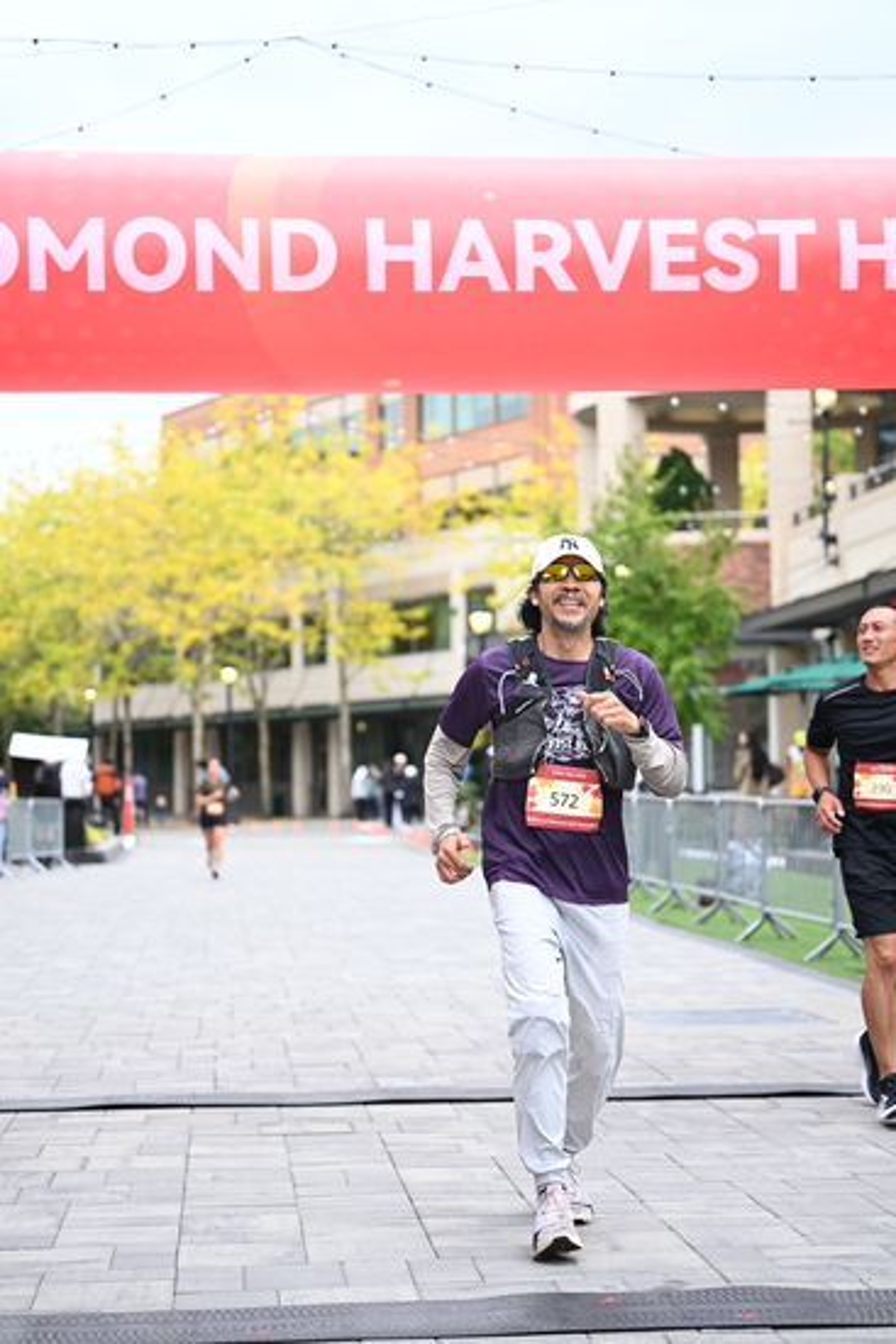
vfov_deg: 28.8
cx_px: 448
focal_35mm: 70
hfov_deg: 19.5
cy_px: 672
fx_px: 2611
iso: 640
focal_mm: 70
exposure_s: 1/1600
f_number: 2.8
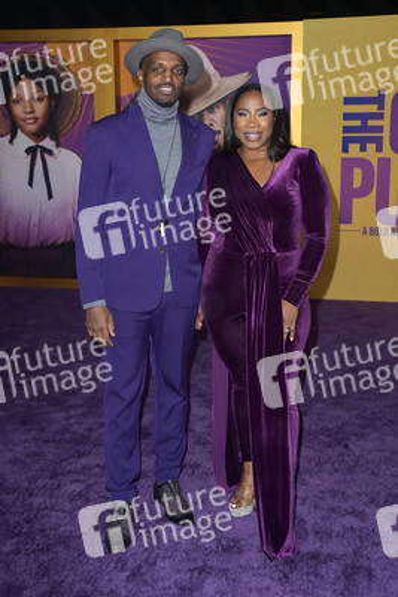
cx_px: 199
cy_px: 298
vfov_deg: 44.5
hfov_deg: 30.5
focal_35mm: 44
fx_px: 729
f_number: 6.3
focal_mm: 44
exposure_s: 1/250
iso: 320
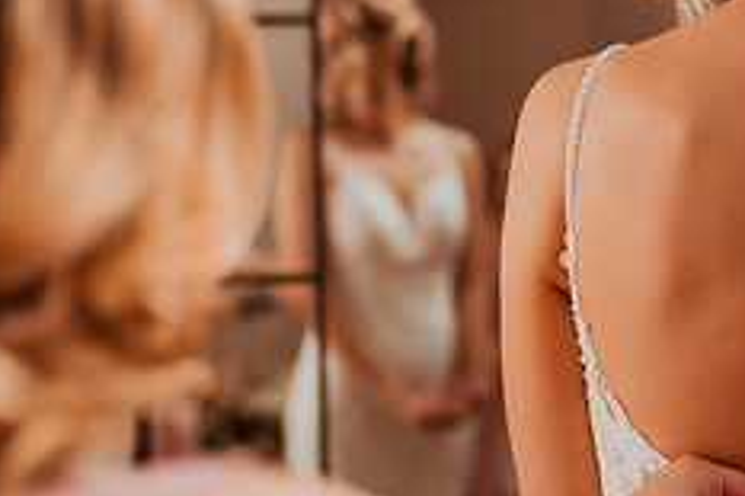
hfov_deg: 23.2
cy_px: 198
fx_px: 1799
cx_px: 537
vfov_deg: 15.7
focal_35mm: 87
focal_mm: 35
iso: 320
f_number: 1.8
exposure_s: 1/1000
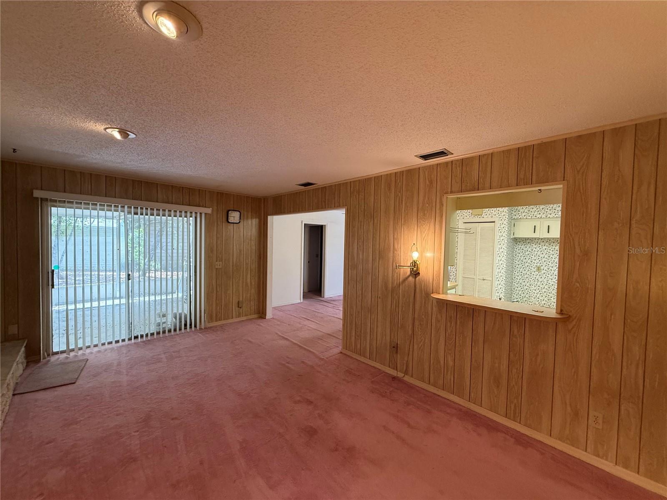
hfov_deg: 102.1
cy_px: 250
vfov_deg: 85.7
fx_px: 270
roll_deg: -1.2
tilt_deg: -1.7
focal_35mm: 14
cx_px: 334
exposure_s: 1/120
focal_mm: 2.22
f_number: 2.2
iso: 500
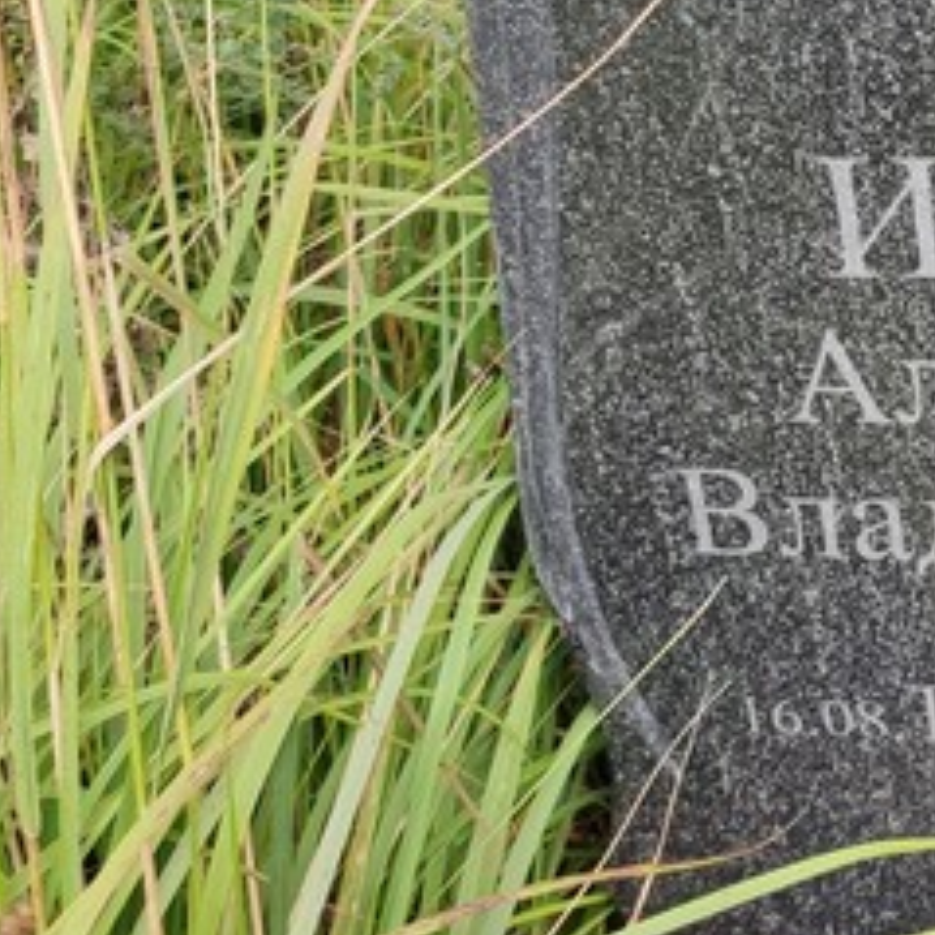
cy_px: 27
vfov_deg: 22.6
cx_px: 1146
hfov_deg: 21.5
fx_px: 2261
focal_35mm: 74
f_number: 1.9
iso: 50
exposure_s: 1/215
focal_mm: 6.04
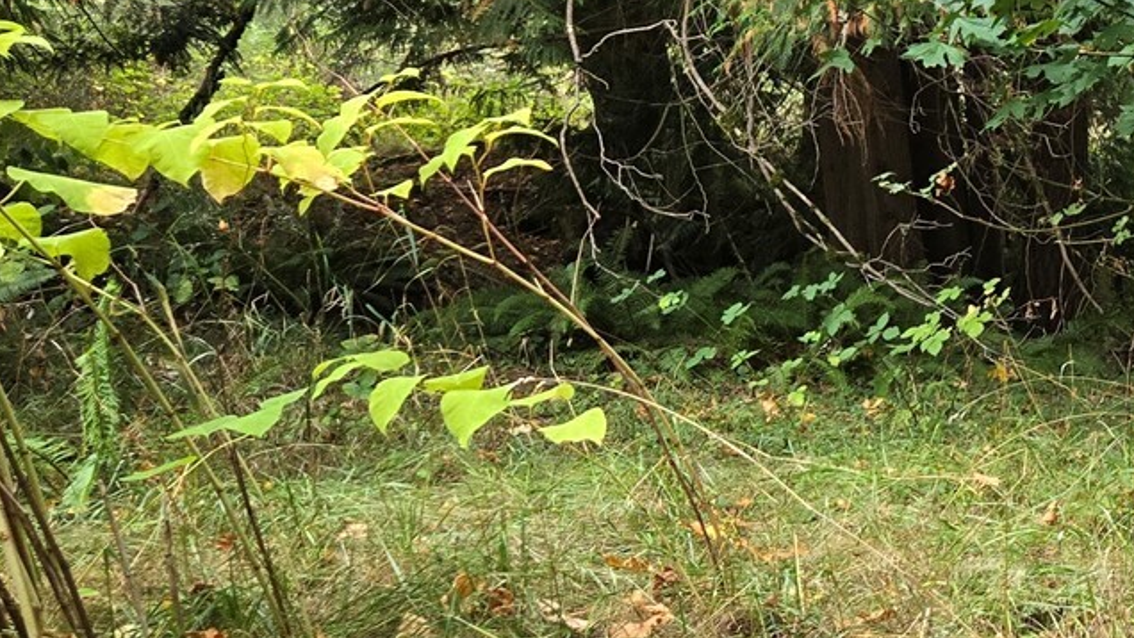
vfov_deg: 19.1
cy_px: 339
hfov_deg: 29.7
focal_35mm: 63
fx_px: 1895
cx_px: 1271
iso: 250
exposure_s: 1/120
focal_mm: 5.4
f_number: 1.8
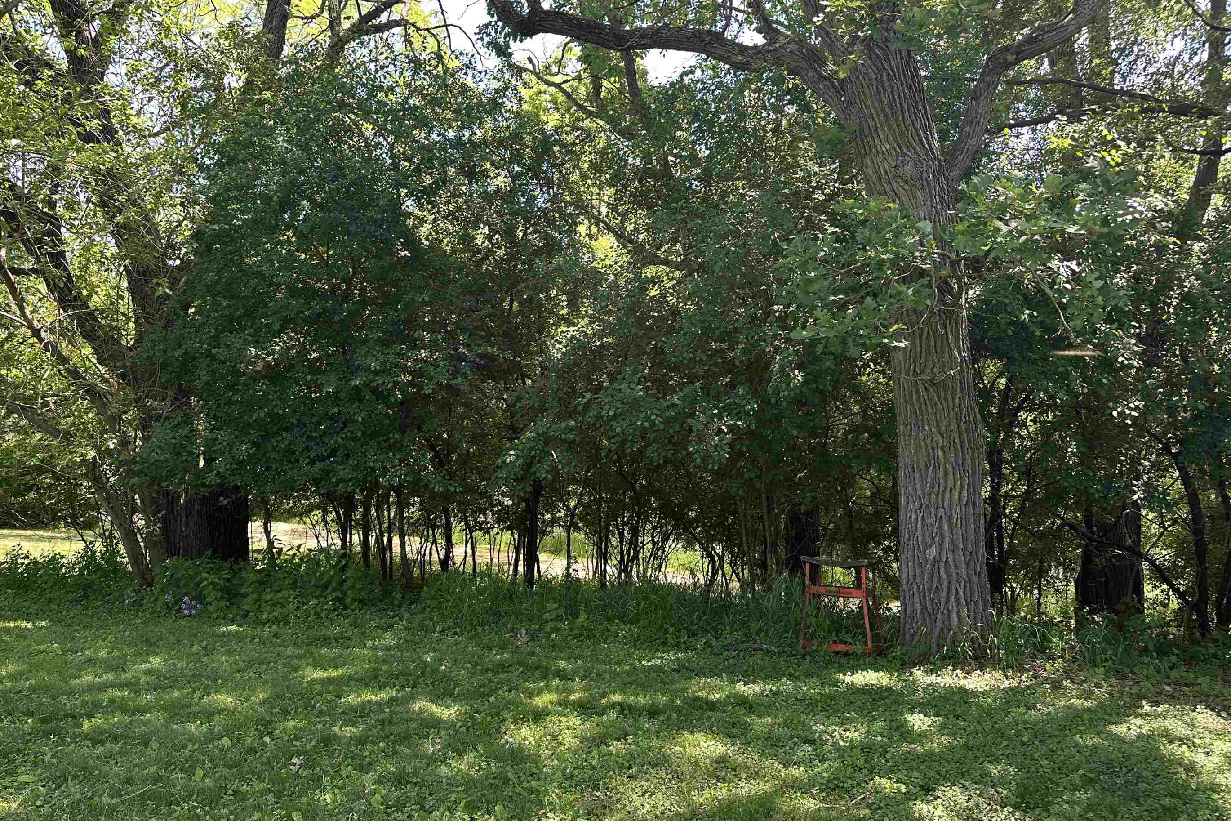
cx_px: 572
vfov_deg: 46.4
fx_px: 957
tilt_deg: -0.4
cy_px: 406
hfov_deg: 65.4
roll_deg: -2.9
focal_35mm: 28
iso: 64
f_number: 1.78
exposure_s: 1/200
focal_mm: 6.86
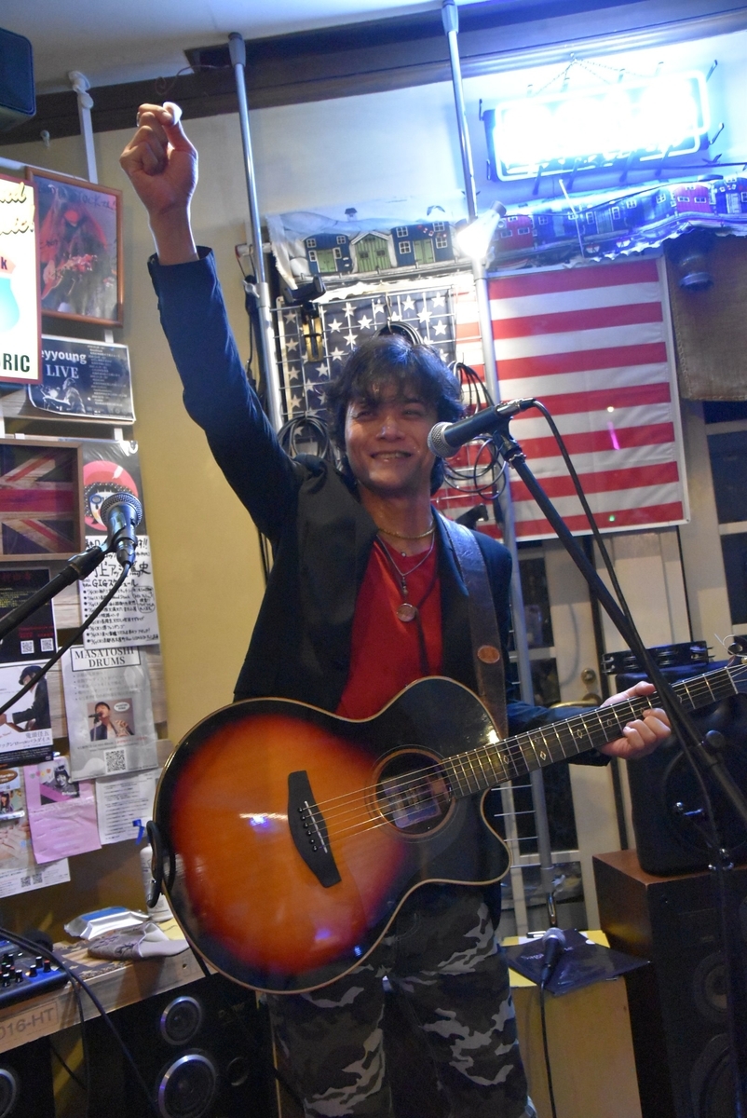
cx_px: 374
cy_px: 559
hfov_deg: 40.0
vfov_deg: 57.2
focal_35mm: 33
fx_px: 1025
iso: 8000
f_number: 3.5
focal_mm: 22
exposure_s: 1/60
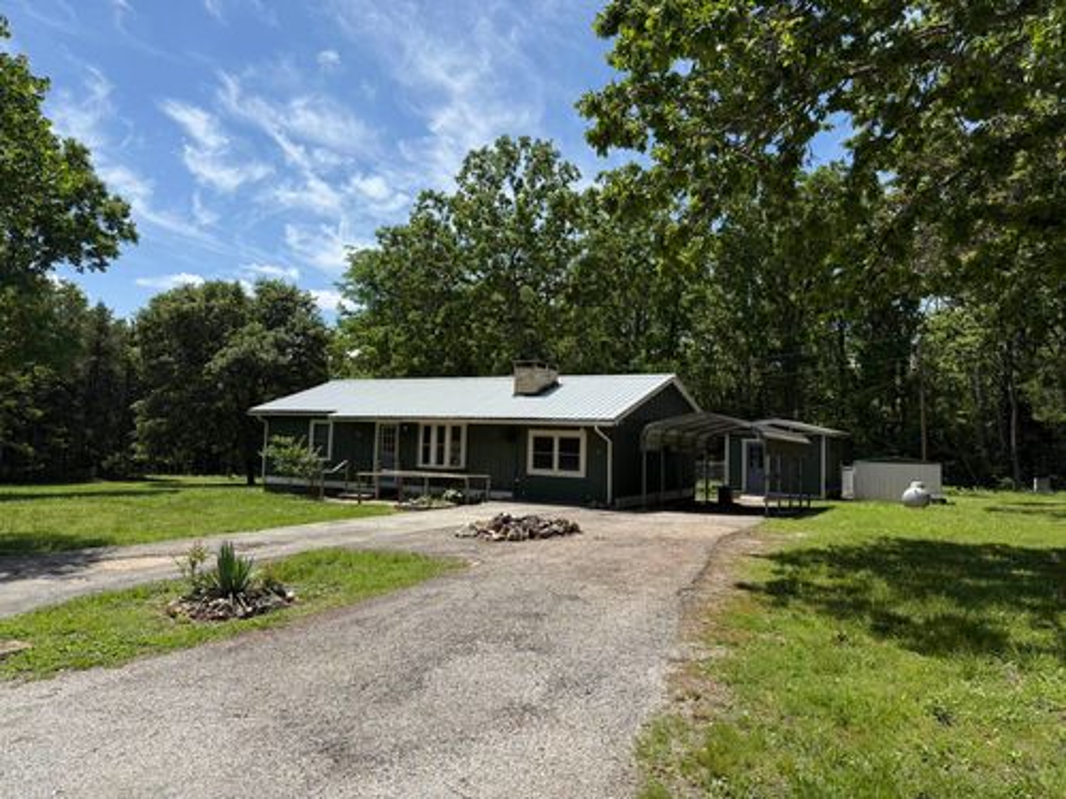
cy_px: 400
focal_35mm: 24
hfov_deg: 71.6
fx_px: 739
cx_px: 533
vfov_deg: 56.8
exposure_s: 1/4975
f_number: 1.78
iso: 80
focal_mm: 6.76
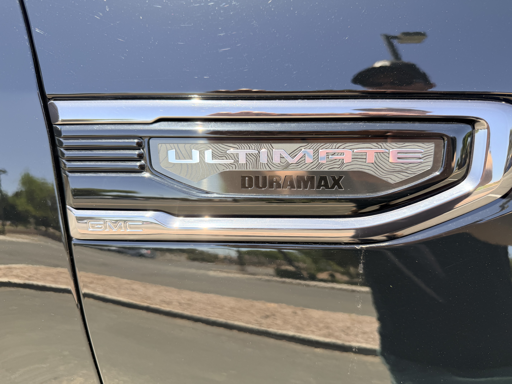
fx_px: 355
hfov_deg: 71.6
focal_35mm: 24
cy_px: 192
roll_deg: +4.1
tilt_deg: -30.7
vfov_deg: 56.8
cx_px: 256
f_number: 1.78
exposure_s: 1/772
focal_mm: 6.76
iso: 100
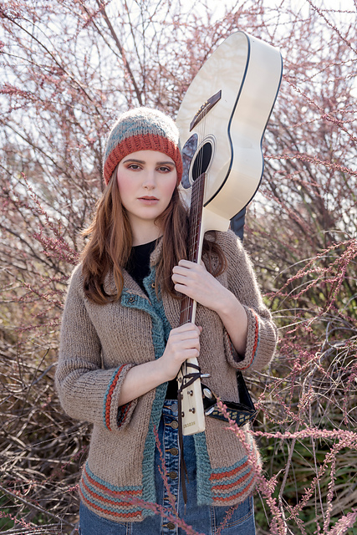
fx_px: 624
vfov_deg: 46.4
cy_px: 268
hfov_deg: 31.9
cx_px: 178
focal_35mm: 42
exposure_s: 1/750
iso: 100
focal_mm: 42
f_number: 3.3
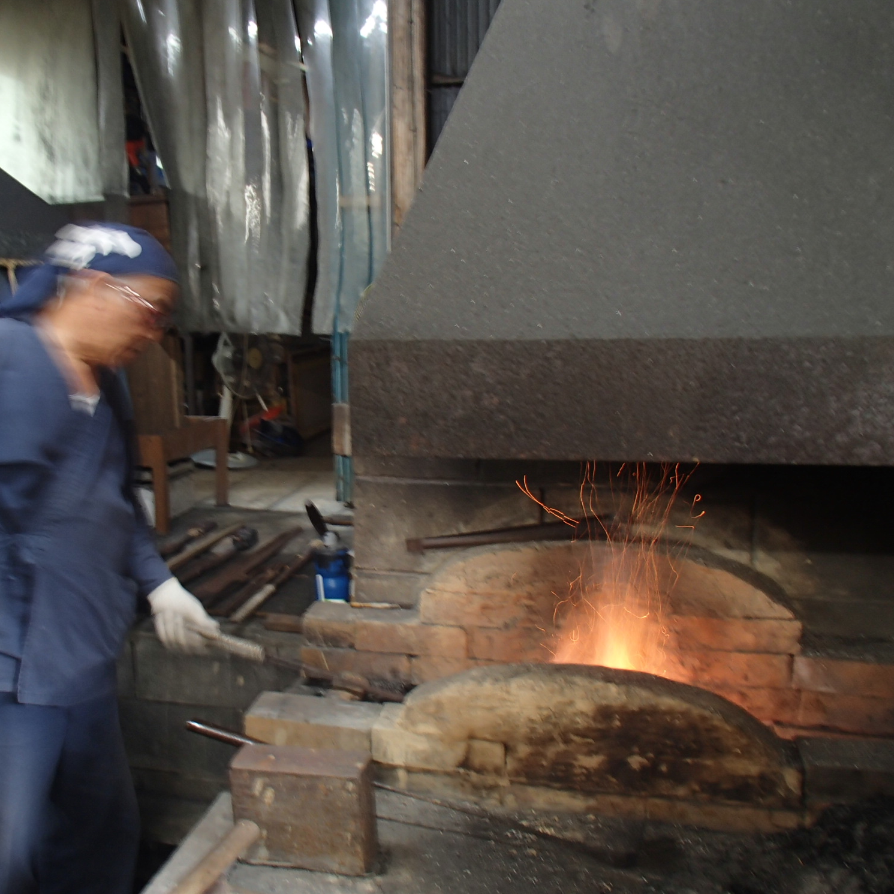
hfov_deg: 48.0
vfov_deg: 48.4
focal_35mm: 34
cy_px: 457
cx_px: 333
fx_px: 993
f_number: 3.9
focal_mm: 5
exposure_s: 1/2
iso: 100
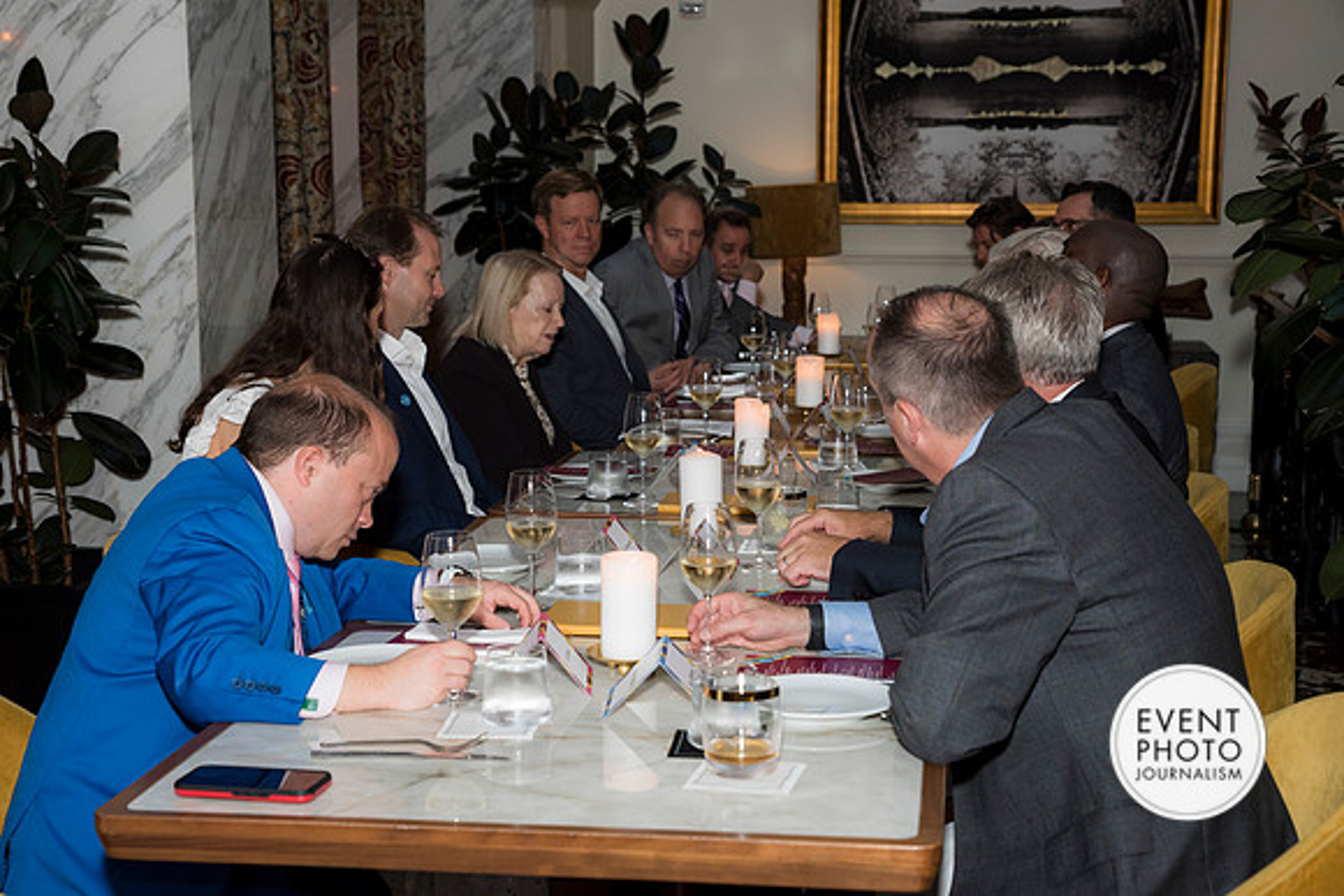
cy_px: 448
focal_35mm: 55
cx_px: 672
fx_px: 2054
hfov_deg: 36.2
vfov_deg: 24.6
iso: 800
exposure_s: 1/125
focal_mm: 55
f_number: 5.6
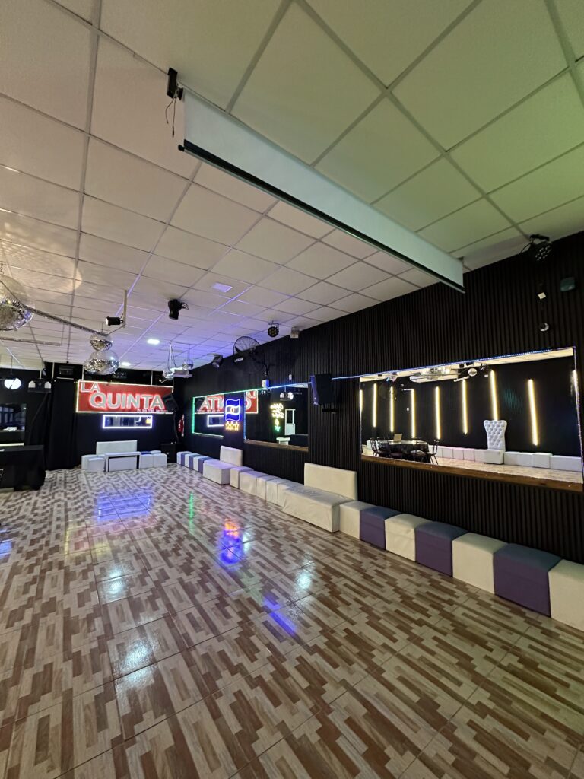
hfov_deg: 85.7
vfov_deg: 102.1
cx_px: 292
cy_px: 390
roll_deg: -0.3
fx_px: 315
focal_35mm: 14
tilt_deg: +4.7
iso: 640
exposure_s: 1/50
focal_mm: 2.22
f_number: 2.2
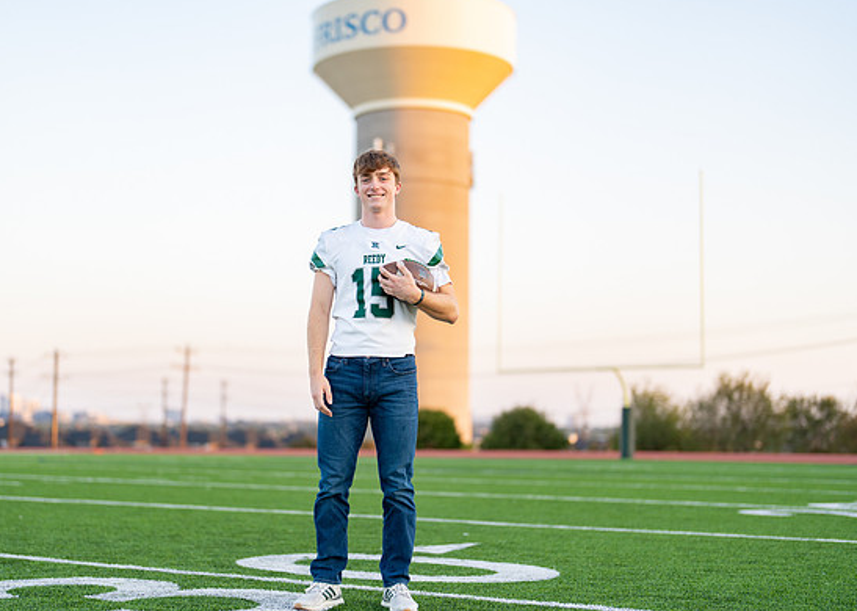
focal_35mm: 60
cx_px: 376
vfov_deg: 23.6
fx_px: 1459
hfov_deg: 32.7
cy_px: 324
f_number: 1.2
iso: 100
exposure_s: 1/500
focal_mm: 50
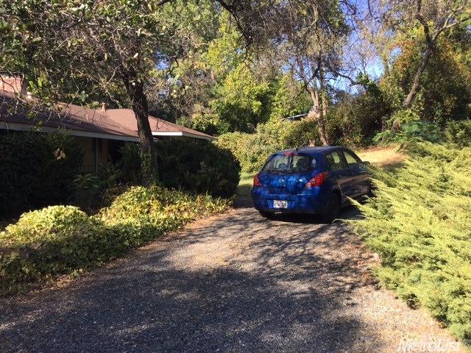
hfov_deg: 61.7
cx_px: 236
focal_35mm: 29
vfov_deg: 48.2
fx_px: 395
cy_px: 176
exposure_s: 1/434
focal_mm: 4.15
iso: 25
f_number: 2.2
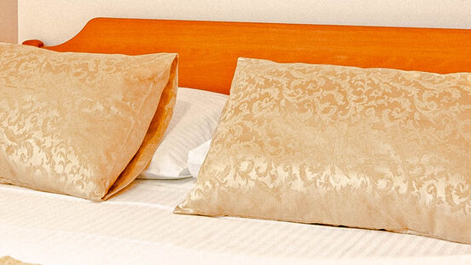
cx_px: 197
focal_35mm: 80
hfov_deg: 26.5
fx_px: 999
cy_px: -90
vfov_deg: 14.4
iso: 200
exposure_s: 1/25
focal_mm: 10
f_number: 14
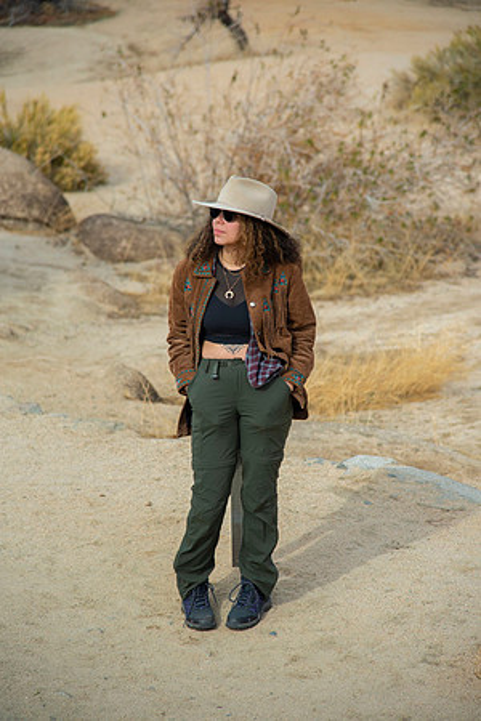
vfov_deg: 17.1
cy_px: 360
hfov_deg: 11.4
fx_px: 2405
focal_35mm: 120
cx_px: 240
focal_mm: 120
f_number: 4
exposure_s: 1/1250
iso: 100
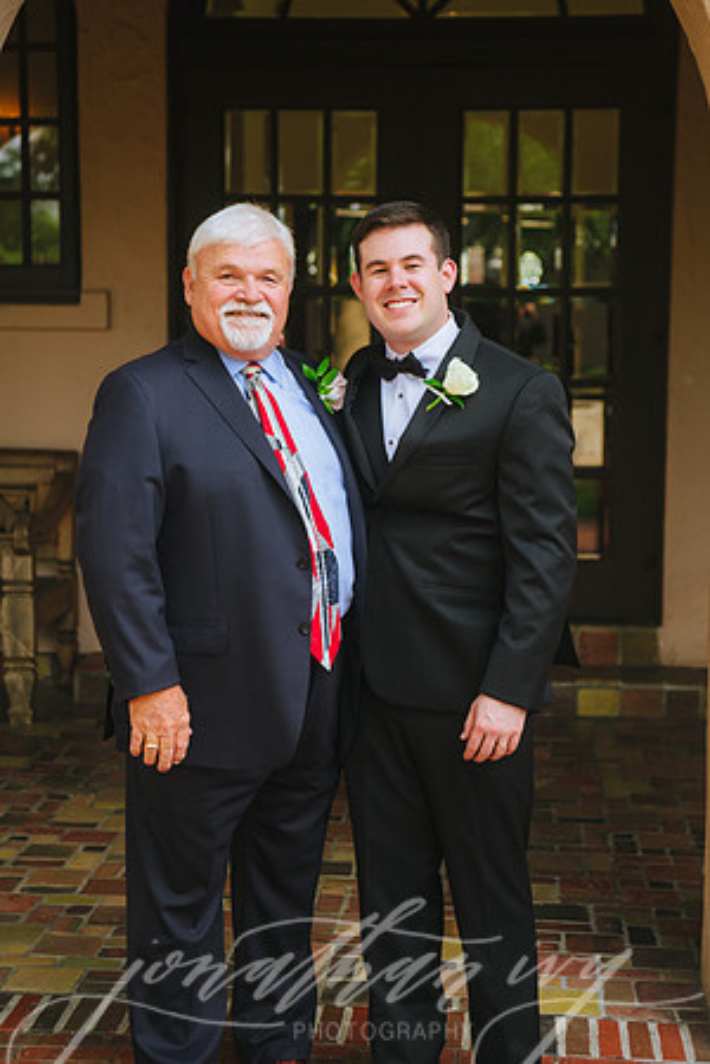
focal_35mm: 65
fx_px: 1923
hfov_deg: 20.9
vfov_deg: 31.0
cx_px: 355
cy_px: 532
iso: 250
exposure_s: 1/320
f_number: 4
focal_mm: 65
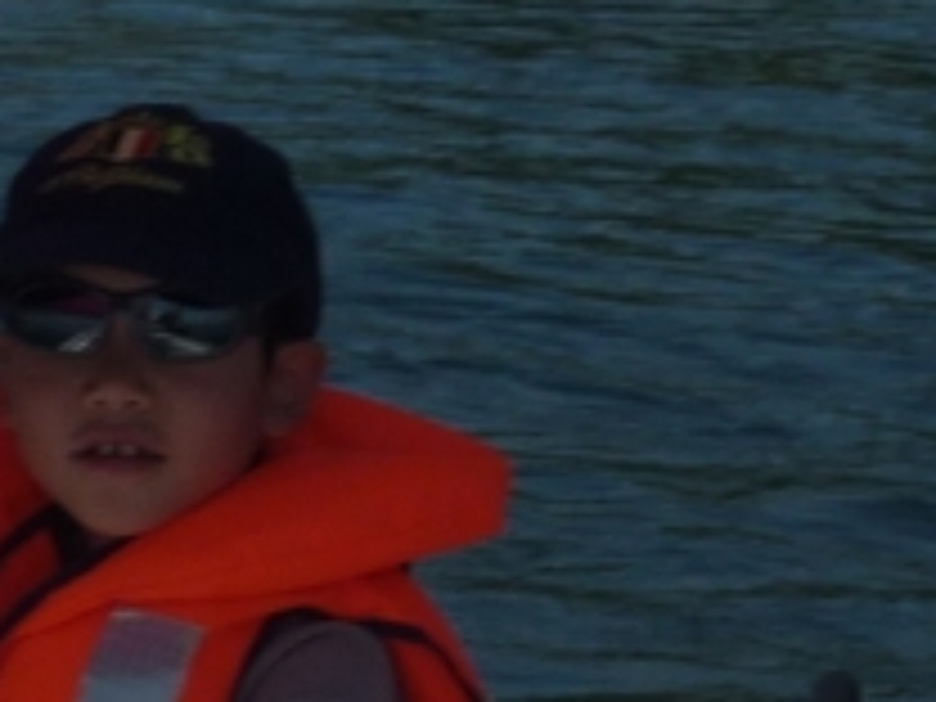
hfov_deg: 9.1
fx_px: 5868
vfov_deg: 6.8
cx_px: 225
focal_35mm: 217
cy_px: 580
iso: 100
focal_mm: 7.2
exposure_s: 1/400
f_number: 9
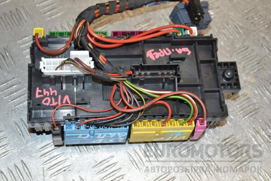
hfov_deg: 31.9
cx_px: 136
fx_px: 474
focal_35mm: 63
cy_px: 90
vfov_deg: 21.6
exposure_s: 1/200
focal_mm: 42
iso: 800
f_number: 5.6
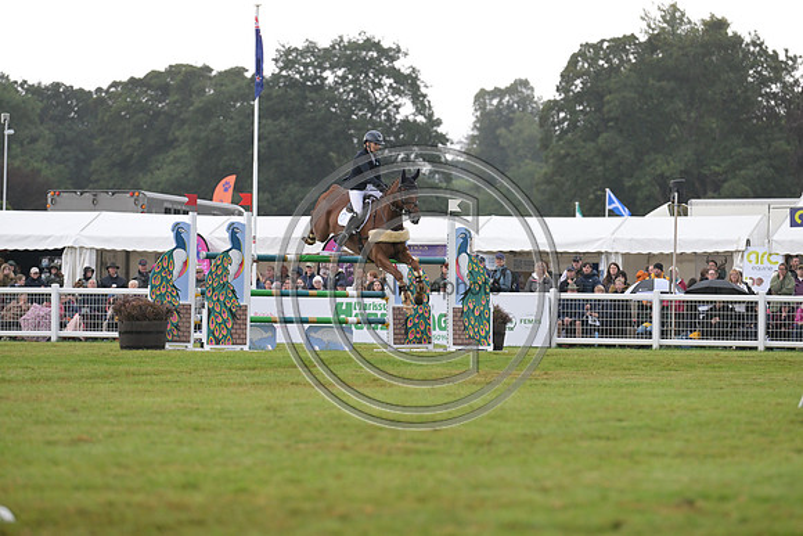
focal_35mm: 200
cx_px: 402
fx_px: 4462
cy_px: 268
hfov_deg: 10.3
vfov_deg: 6.9
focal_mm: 200
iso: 2800
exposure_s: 1/1250
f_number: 4.5
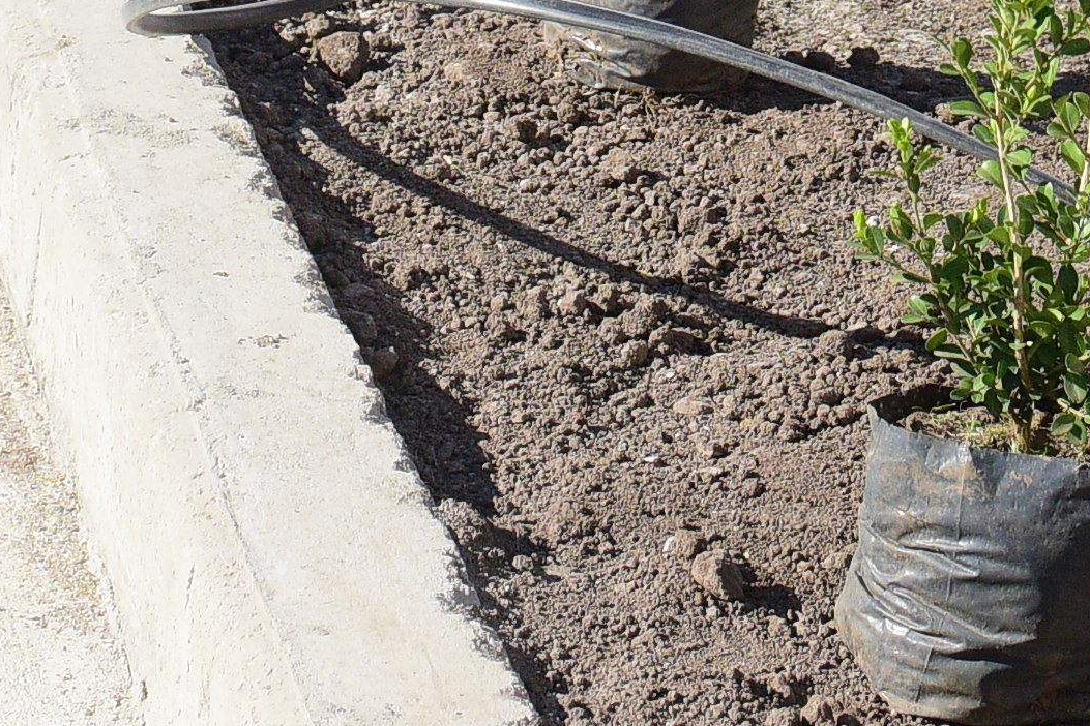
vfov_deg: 8.6
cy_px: -696
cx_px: 659
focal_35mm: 152
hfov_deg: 13.5
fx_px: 4602
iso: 1000
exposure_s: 1/6400
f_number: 4.5
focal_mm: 29
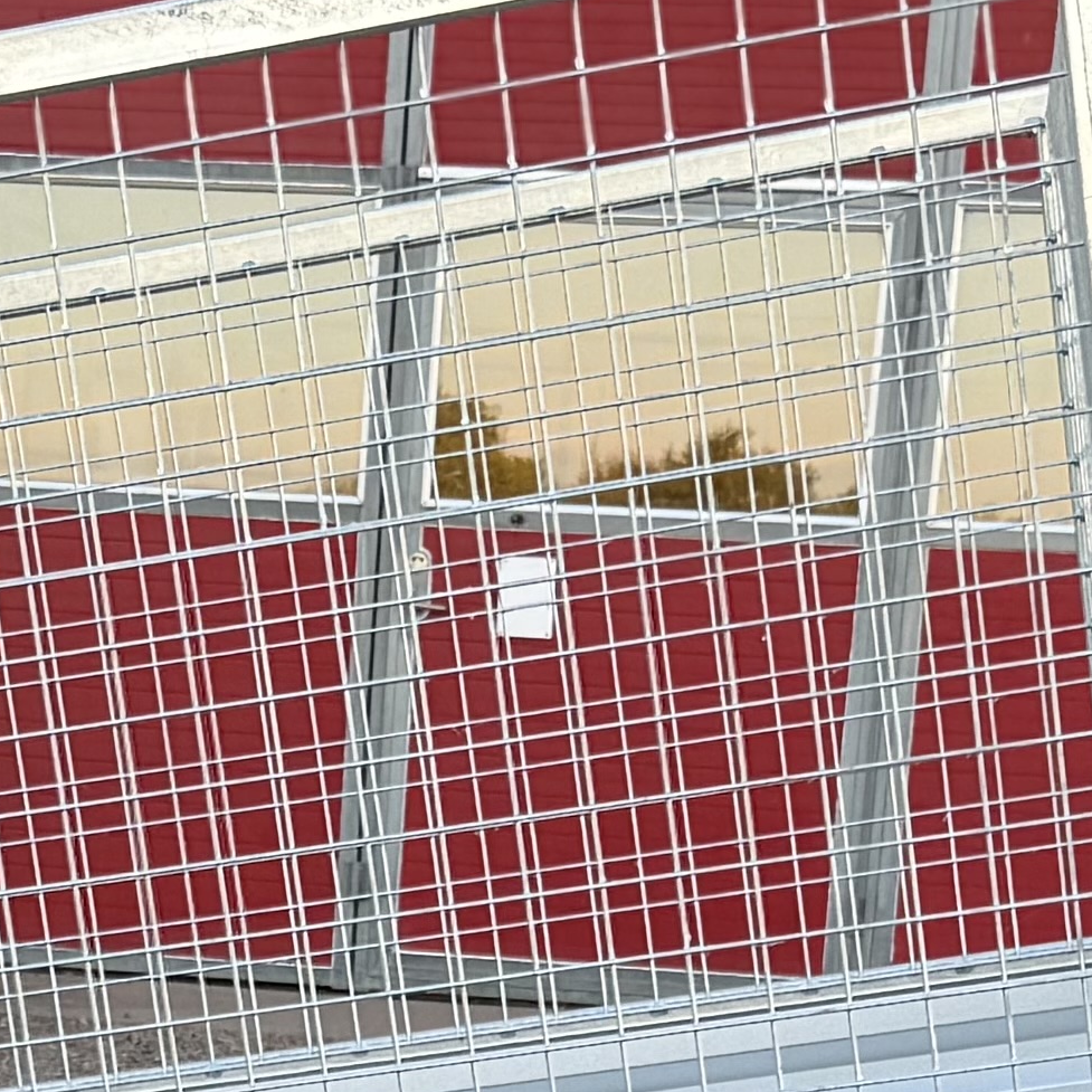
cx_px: 216
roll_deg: -3.3
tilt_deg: -11.0
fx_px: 4426
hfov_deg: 14.0
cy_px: 1512
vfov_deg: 13.4
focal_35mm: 124
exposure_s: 1/333
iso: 80
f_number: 1.78
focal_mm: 6.76
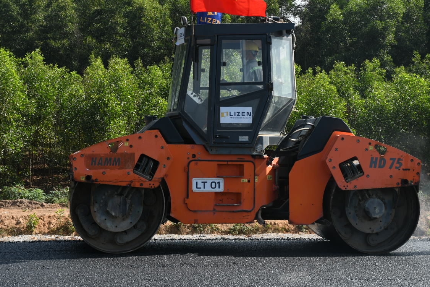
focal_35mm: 82
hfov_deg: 24.8
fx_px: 980
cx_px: 215
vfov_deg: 16.6
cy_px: 89
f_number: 5.6
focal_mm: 38
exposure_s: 1/200
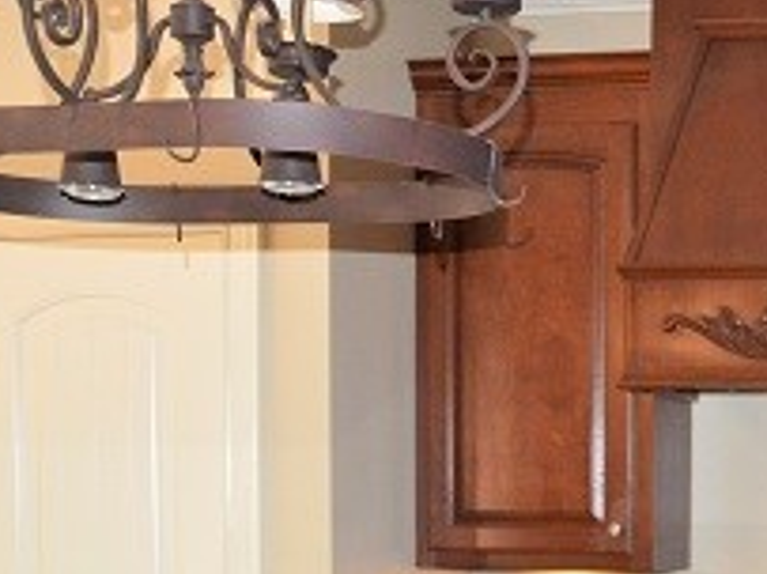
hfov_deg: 24.2
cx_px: 778
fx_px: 1705
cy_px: 672
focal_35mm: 77
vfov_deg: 18.2
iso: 1250
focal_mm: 18
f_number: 3.5
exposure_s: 1/60
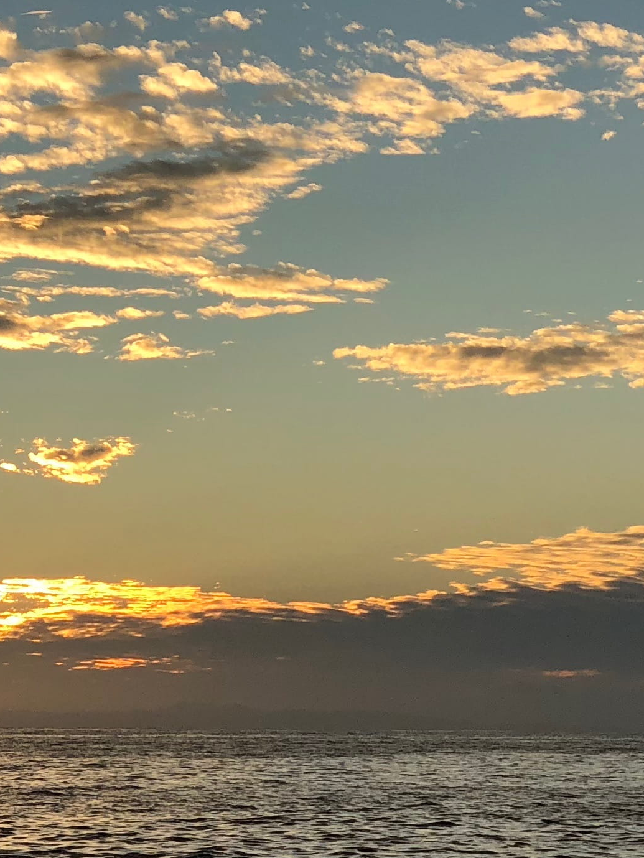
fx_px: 3769
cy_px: 378
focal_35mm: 152
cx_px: -296
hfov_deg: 9.5
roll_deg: +0.3
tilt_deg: +4.9
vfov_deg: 13.0
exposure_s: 1/857
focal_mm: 6
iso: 16
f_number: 2.4
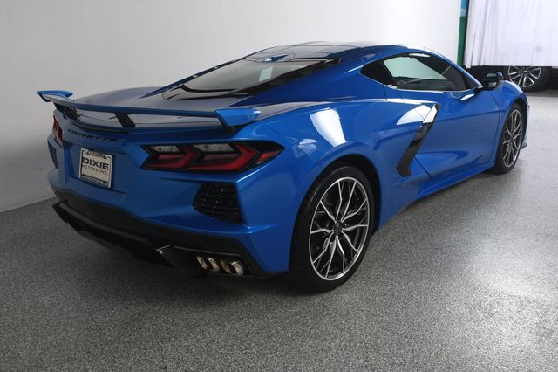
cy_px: 186
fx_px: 511
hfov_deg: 57.2
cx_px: 279
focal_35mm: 33
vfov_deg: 39.9
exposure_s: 1/160
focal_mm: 22
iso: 100
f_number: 9
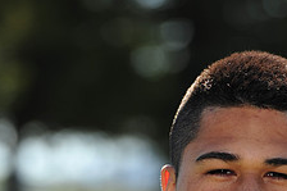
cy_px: 329
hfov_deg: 4.0
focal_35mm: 518
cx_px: 201
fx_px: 4126
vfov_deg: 2.6
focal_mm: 200
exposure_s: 1/640
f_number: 4.5
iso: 200
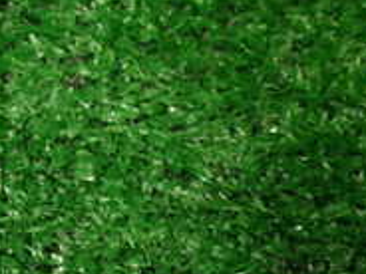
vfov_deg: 14.4
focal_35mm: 98
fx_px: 1036
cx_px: -155
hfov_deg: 18.2
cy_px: -99
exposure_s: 1/60
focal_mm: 5.4
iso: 160
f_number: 2.3
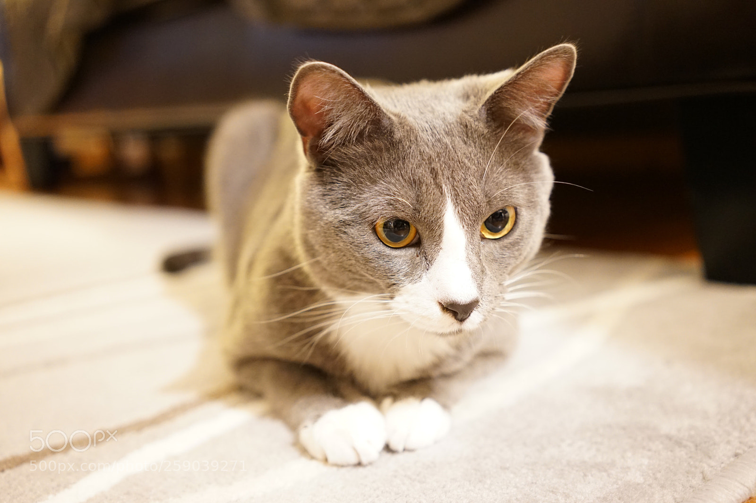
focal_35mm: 35
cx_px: 378
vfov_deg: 37.8
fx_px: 735
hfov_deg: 54.4
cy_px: 252
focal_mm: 35
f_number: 2.8
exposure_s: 1/15
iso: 3200
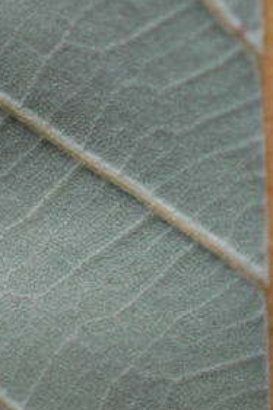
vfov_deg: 13.1
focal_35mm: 156
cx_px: 297
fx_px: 1777
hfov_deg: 8.7
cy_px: 86
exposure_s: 1/125
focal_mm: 40
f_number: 3.8
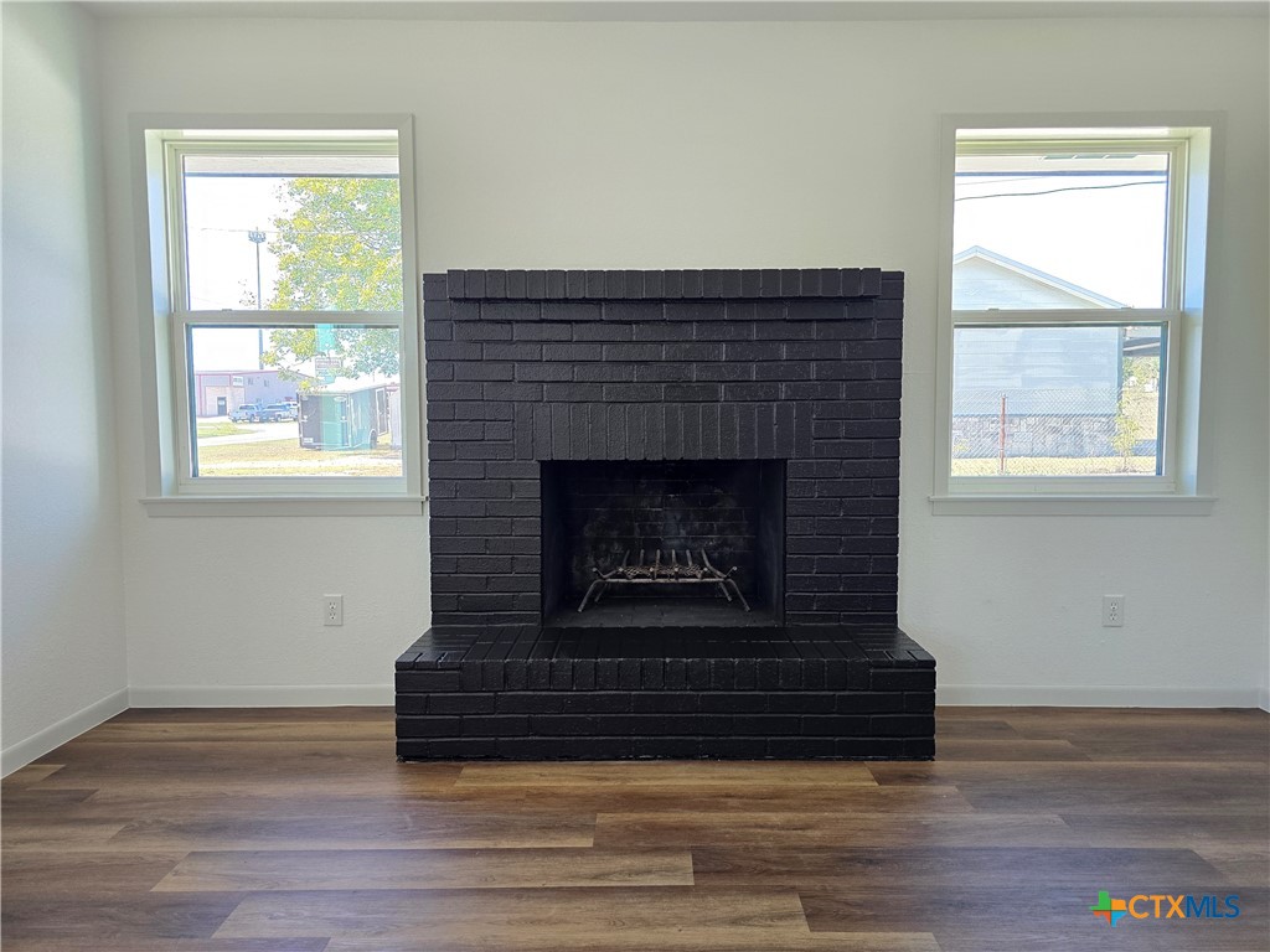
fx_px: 844
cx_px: 635
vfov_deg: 58.9
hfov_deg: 73.9
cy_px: 476
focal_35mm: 23
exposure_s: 1/180
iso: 160
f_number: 1.7
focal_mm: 6.3
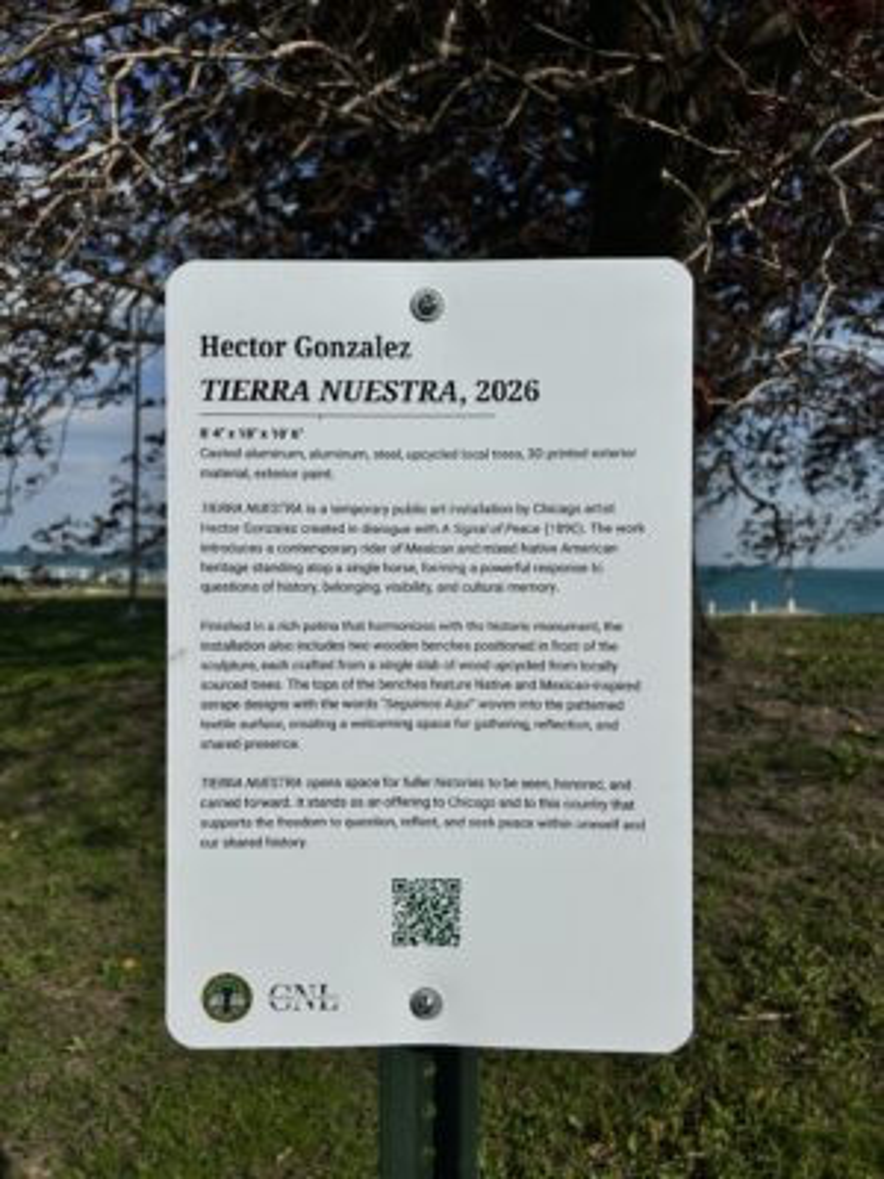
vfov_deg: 67.3
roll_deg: -0.9
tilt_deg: -3.1
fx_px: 885
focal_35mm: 26
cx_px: 442
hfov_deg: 53.1
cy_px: 590
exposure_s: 1/23256
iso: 40
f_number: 1.5
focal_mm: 5.7
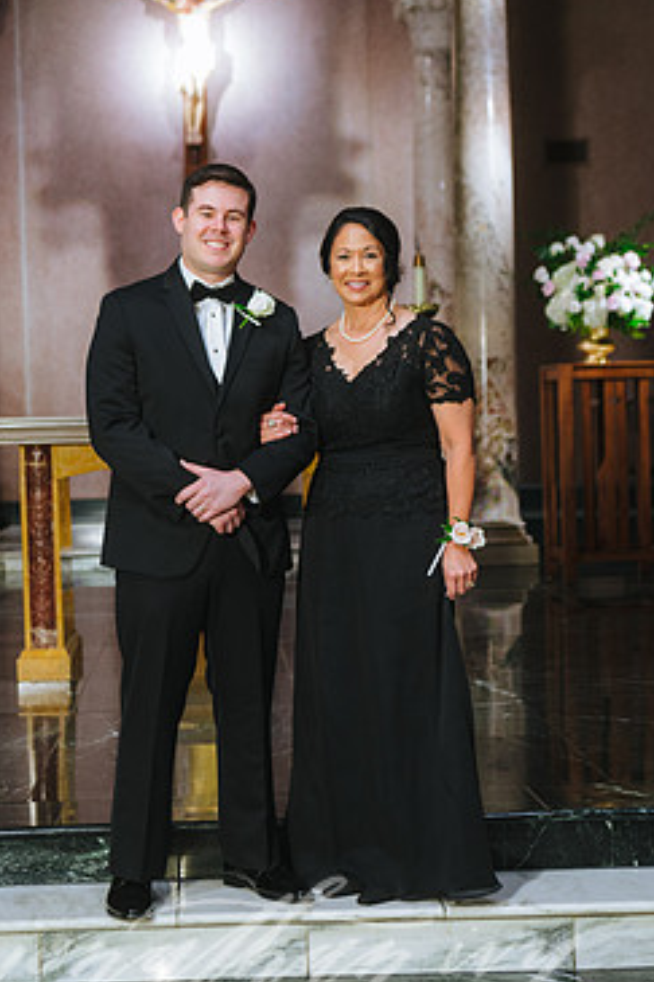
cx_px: 266
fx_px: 1882
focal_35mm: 69
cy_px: 460
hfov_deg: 19.7
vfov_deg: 29.2
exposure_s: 1/125
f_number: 4
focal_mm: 56
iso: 1250
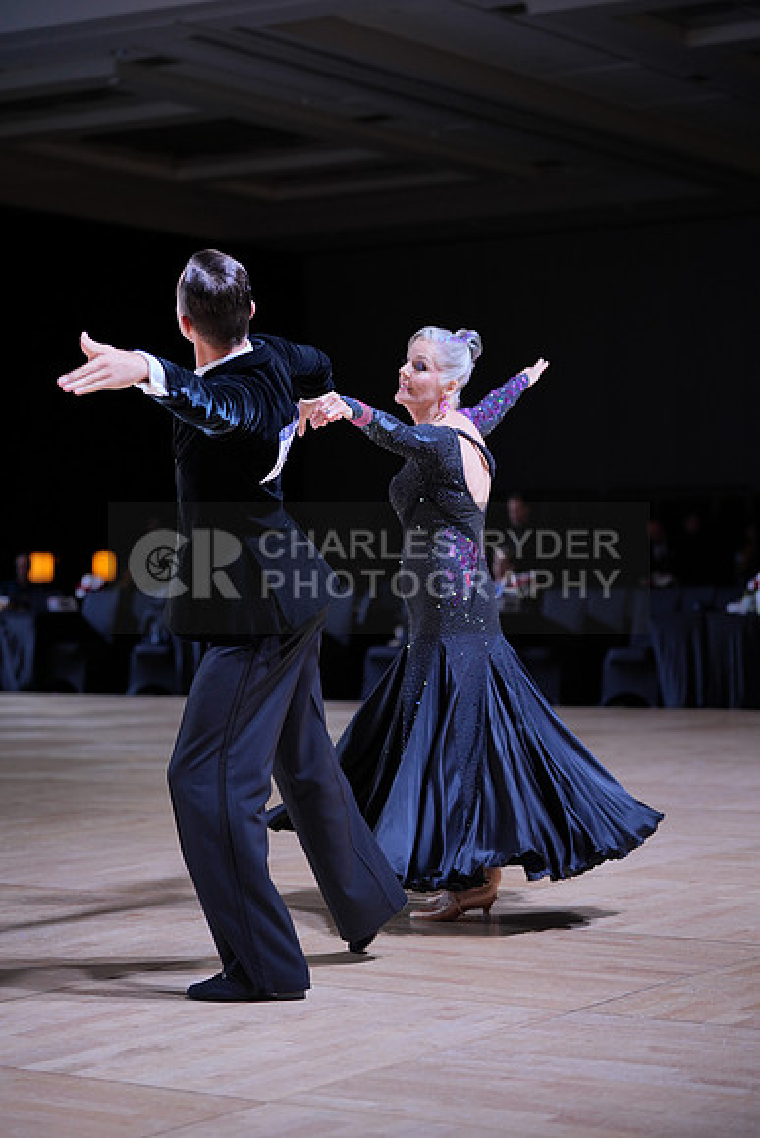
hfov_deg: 17.3
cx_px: 380
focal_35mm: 79
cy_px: 569
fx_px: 2500
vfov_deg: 25.7
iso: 320
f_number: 2.8
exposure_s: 1/400
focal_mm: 79
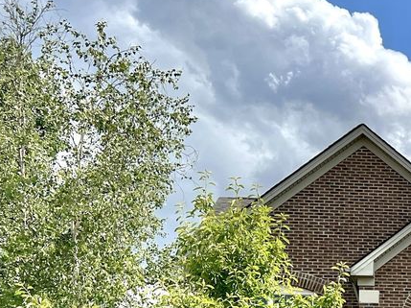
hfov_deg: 18.5
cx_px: 658
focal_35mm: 91
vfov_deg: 15.5
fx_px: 1080
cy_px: 388
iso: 50
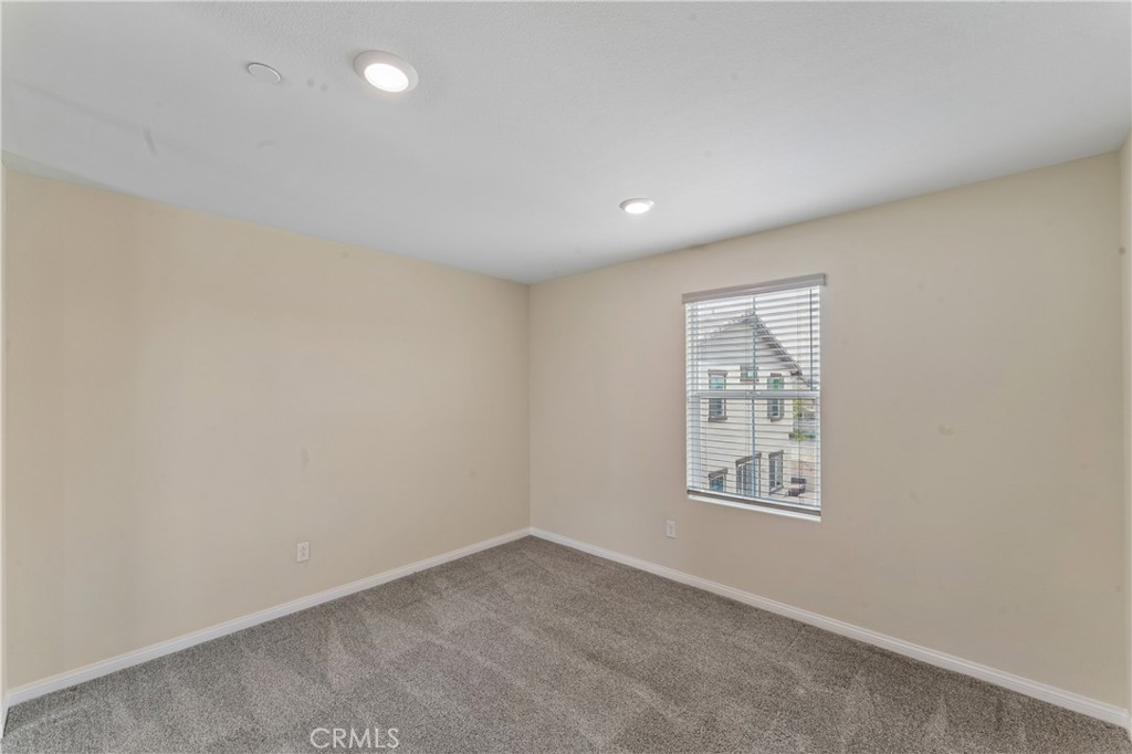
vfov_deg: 81.2
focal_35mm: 14
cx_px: 566
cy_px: 377
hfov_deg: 104.3
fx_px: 440
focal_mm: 14
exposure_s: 1/3.33
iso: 100
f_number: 13
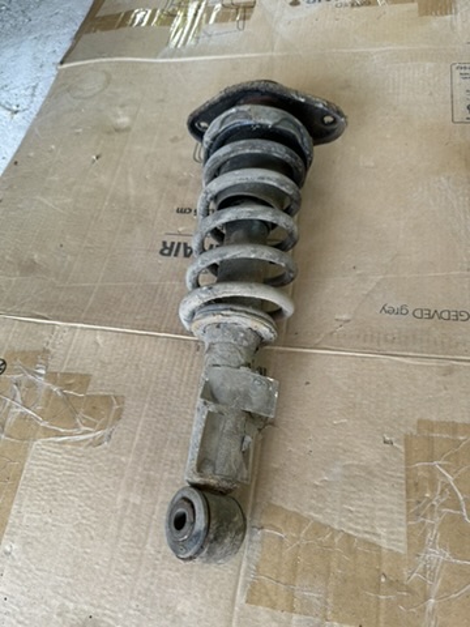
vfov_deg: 71.6
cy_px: 314
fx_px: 434
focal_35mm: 24
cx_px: 235
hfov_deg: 56.8
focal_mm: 6.86
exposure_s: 1/121
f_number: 1.78
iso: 100
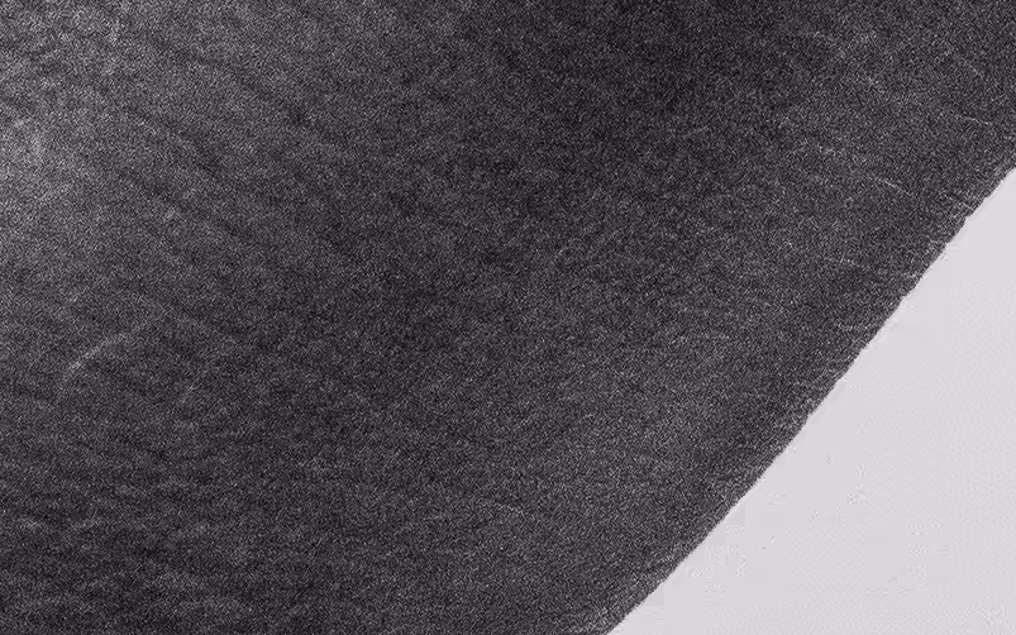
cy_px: -2501
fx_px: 14372
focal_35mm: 519
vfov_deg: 2.4
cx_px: 1383
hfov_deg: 4.0
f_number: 3.5
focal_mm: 50
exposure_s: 1/500
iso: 1600
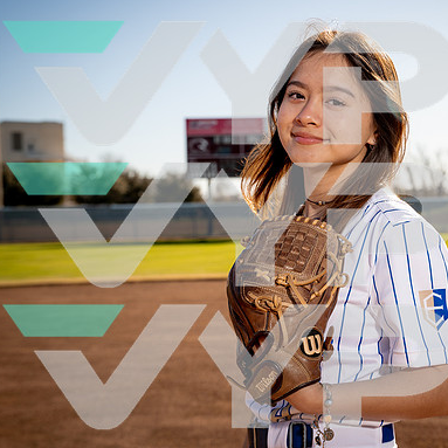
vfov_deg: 27.3
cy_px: 225
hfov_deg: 27.1
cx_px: 304
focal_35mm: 63
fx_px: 922
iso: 100
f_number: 5.6
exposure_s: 1/250
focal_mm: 49
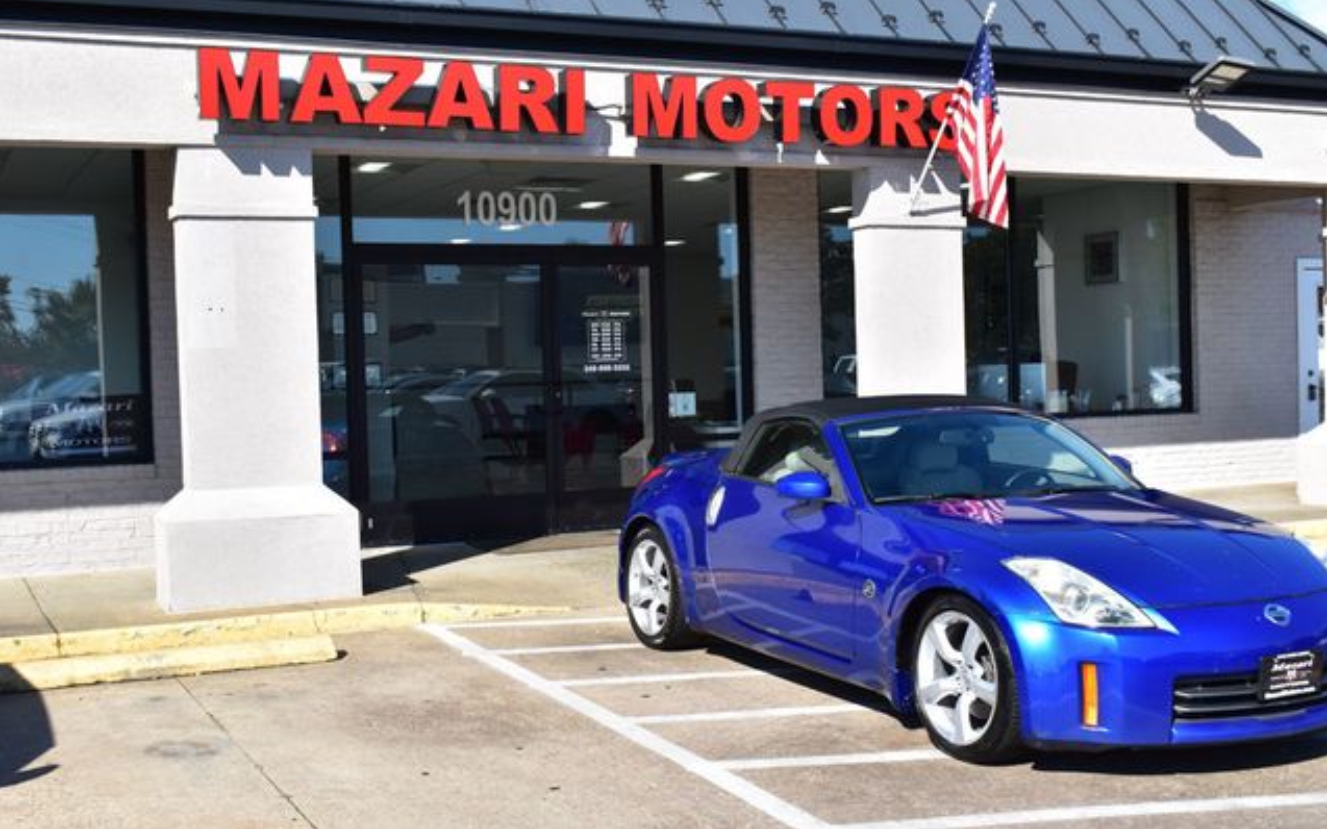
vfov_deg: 28.9
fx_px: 1610
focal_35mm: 45
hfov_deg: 44.8
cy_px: 425
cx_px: 662
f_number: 11
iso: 400
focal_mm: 29
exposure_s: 1/500
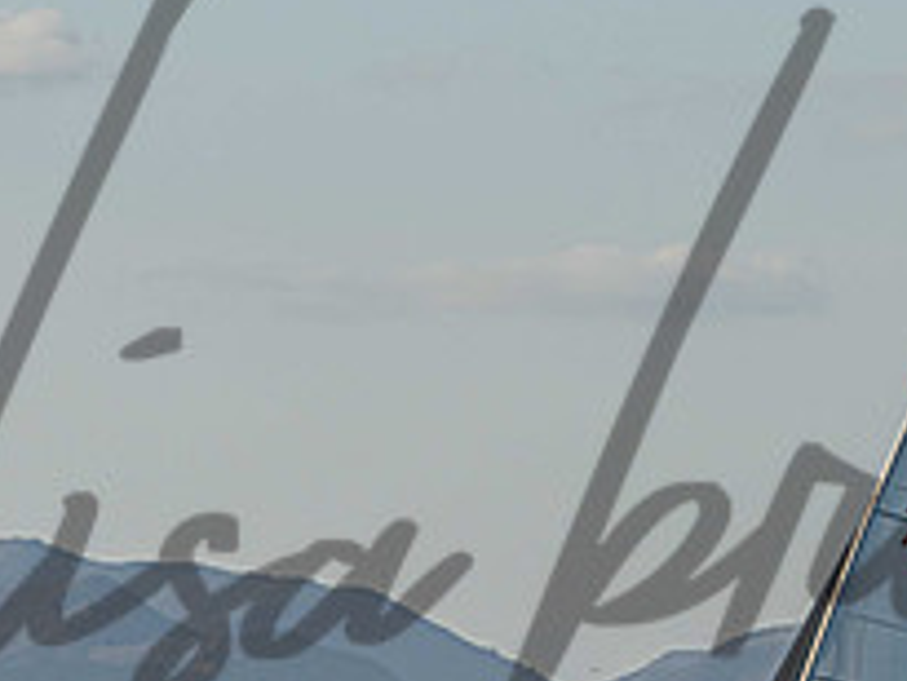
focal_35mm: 537
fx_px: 14079
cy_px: 292
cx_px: 1061
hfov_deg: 3.7
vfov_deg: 2.8
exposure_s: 1/1250
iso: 400
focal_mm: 150
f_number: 8
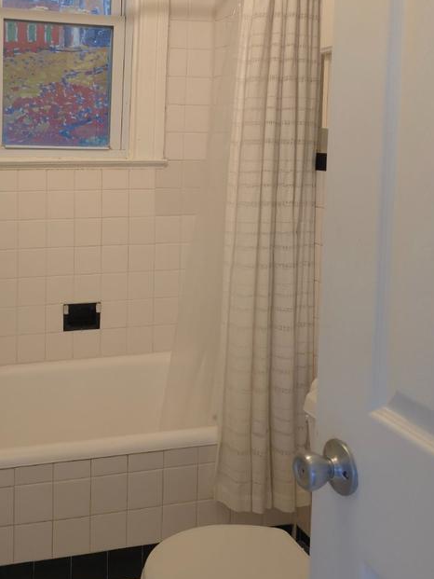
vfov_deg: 45.6
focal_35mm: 40
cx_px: 78
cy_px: 168
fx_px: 668
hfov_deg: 34.7
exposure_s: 1/40
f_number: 1.7
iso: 320
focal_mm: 6.3
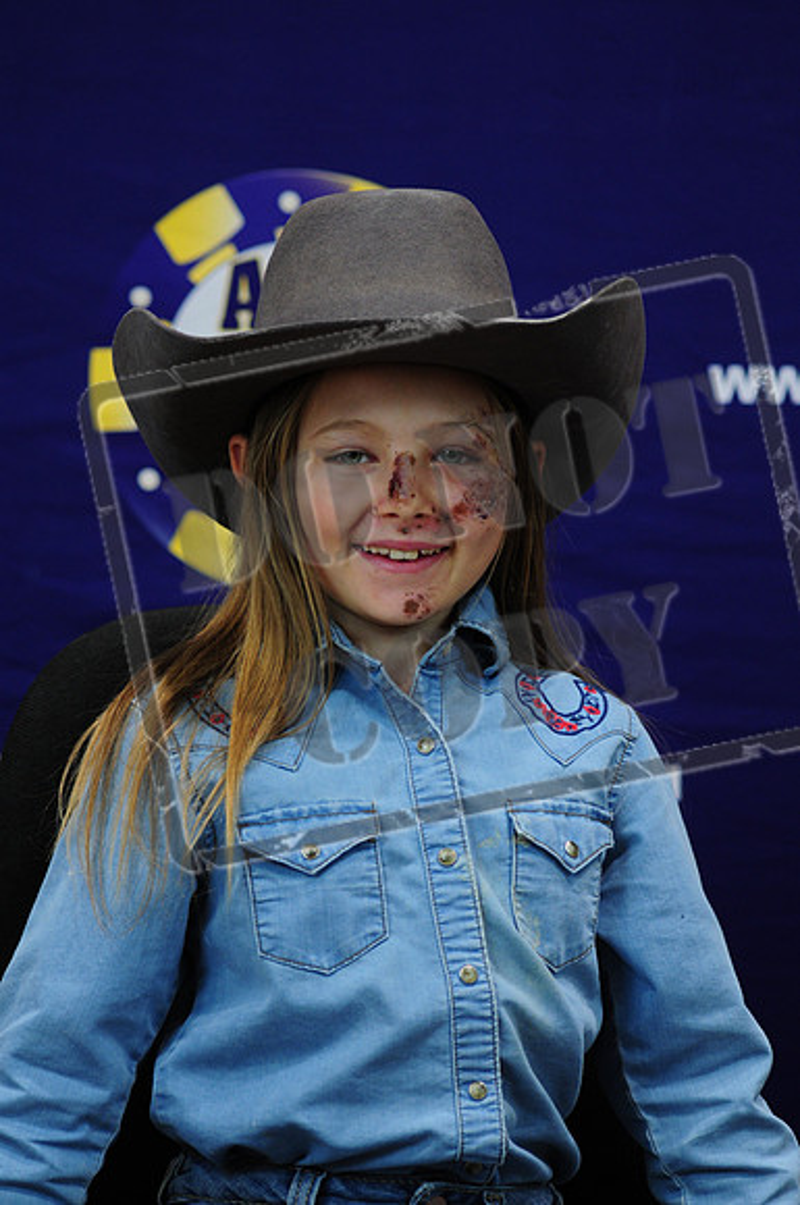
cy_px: 602
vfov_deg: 16.7
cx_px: 400
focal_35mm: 123
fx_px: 4112
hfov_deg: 11.1
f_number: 4
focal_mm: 82
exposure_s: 1/125
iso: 640
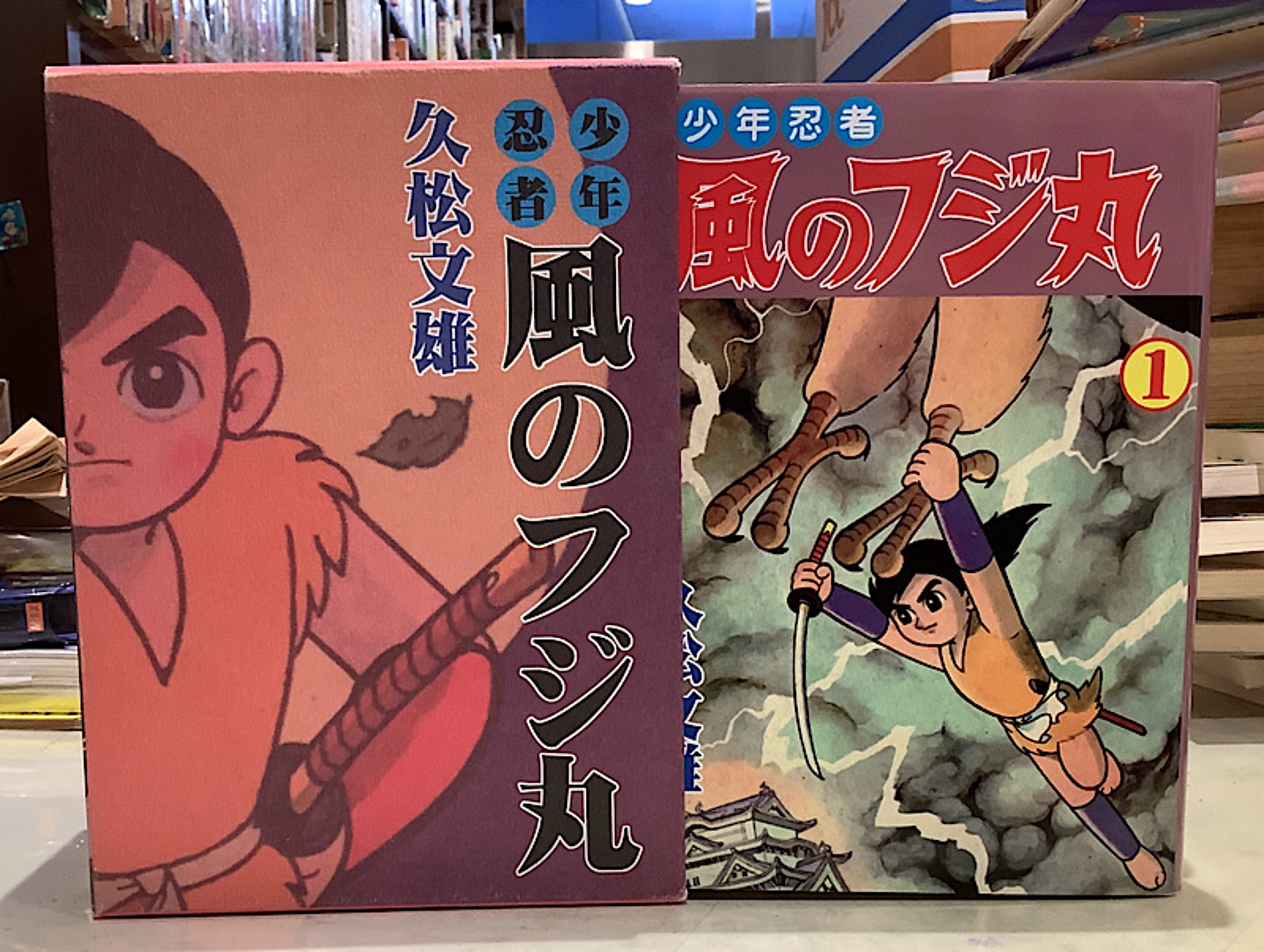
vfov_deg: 45.6
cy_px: 476
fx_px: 1134
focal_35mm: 31
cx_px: 632
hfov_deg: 58.3
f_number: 2.4
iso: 160
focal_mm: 3.3
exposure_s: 1/60
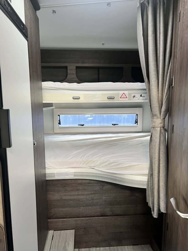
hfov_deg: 53.1
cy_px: 126
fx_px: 188
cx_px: 94
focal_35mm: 26
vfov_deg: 67.3
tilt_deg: -7.4
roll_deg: -0.1
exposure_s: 1/74
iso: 125
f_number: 1.5
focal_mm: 5.7
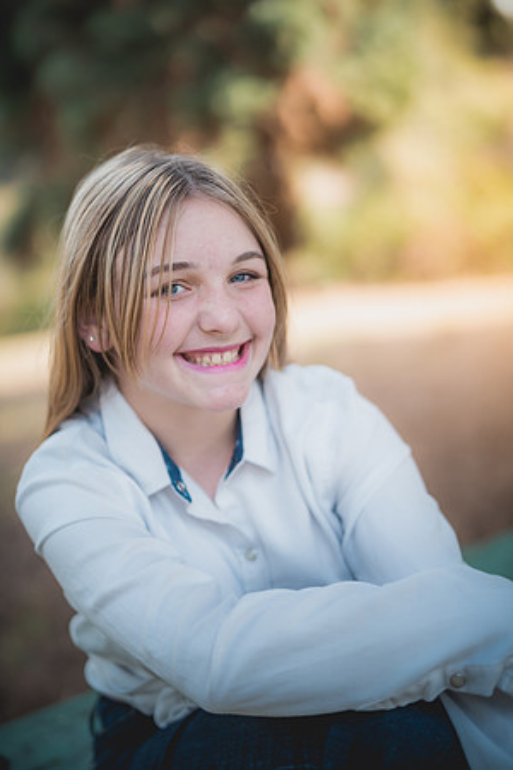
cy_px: 385
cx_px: 256
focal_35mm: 50
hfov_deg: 27.0
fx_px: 1069
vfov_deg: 39.6
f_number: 1.4
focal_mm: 50
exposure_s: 1/2000
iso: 250
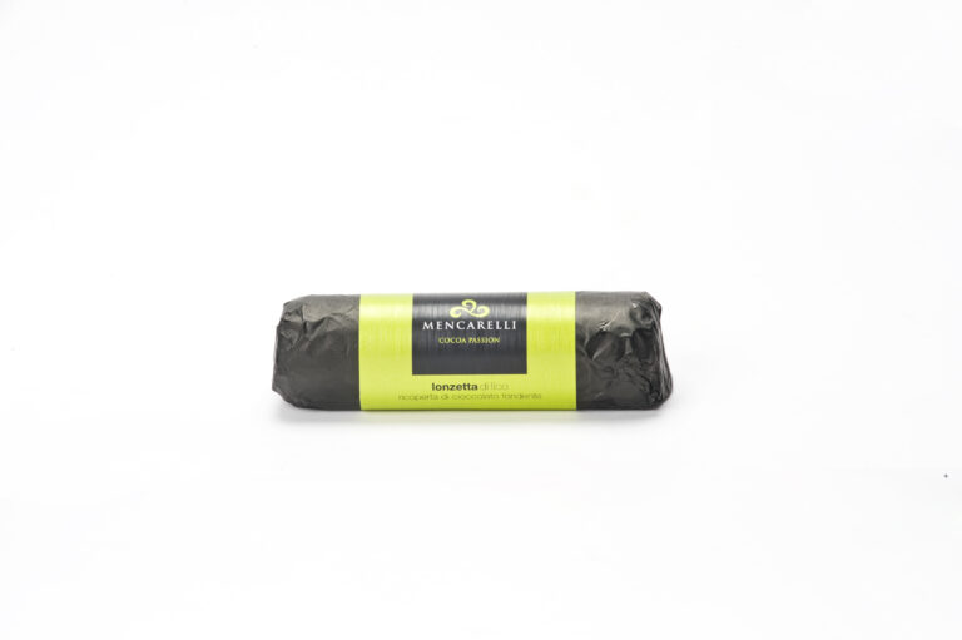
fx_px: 3872
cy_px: 320
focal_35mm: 145
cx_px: 481
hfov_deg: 14.2
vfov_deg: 9.4
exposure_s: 1/80
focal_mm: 145
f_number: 22
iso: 160
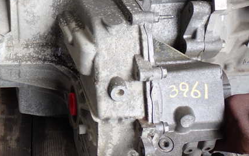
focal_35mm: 66
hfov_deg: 30.7
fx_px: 448
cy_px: 62
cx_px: 75
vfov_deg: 19.7
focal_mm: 7.84
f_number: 2.9
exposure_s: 1/80
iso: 160
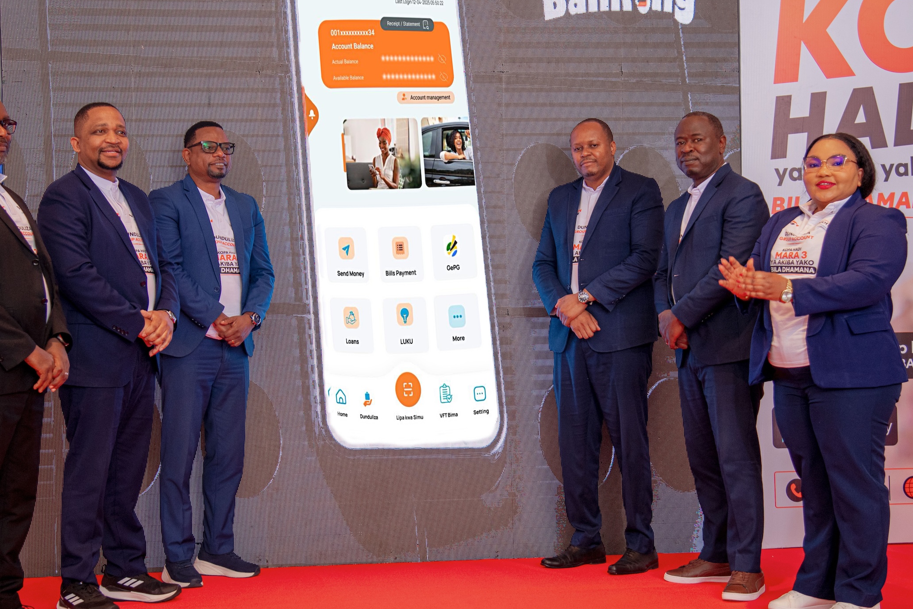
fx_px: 1623
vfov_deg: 21.2
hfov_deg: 31.4
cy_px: 283
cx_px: 444
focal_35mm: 64
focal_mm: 44
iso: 500
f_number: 4
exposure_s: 1/200
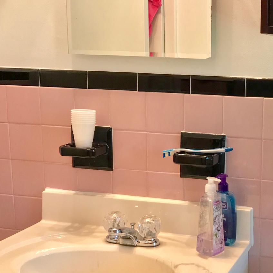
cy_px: 171
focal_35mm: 60
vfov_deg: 28.5
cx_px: 258
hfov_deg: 27.3
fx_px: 535
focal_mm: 3.99
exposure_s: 1/30
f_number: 1.8
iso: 100
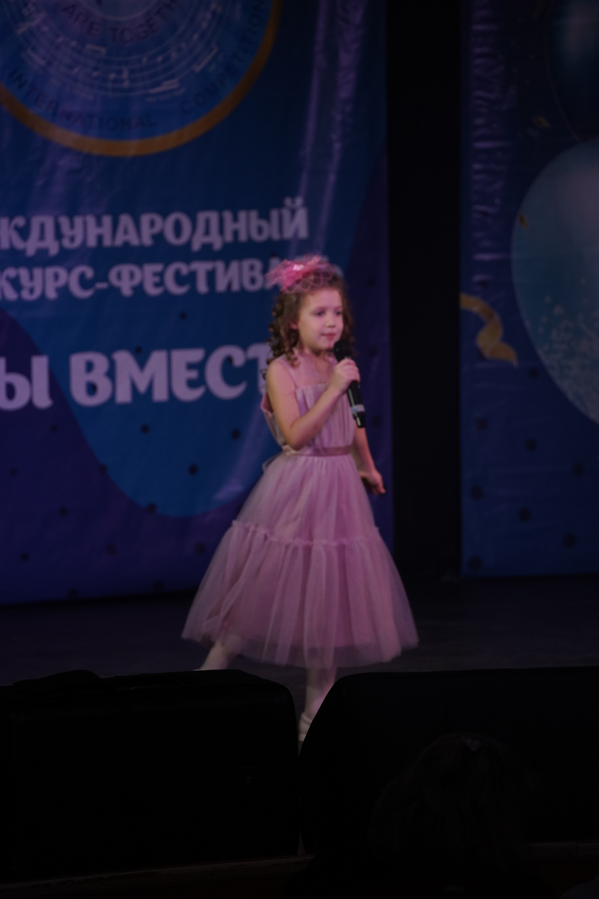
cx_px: 300
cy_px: 450
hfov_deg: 7.7
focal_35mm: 179
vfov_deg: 11.5
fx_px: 4467
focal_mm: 179
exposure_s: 1/400
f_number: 5.6
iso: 2000
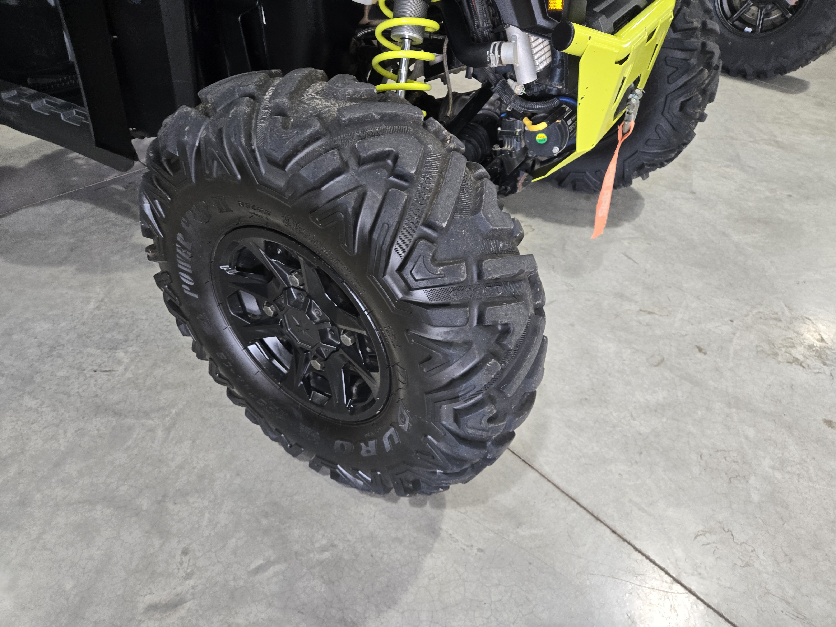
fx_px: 555
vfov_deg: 58.9
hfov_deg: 73.9
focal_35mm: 23
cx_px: 418
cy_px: 314
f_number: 1.8
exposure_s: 1/120
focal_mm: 5.4
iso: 160
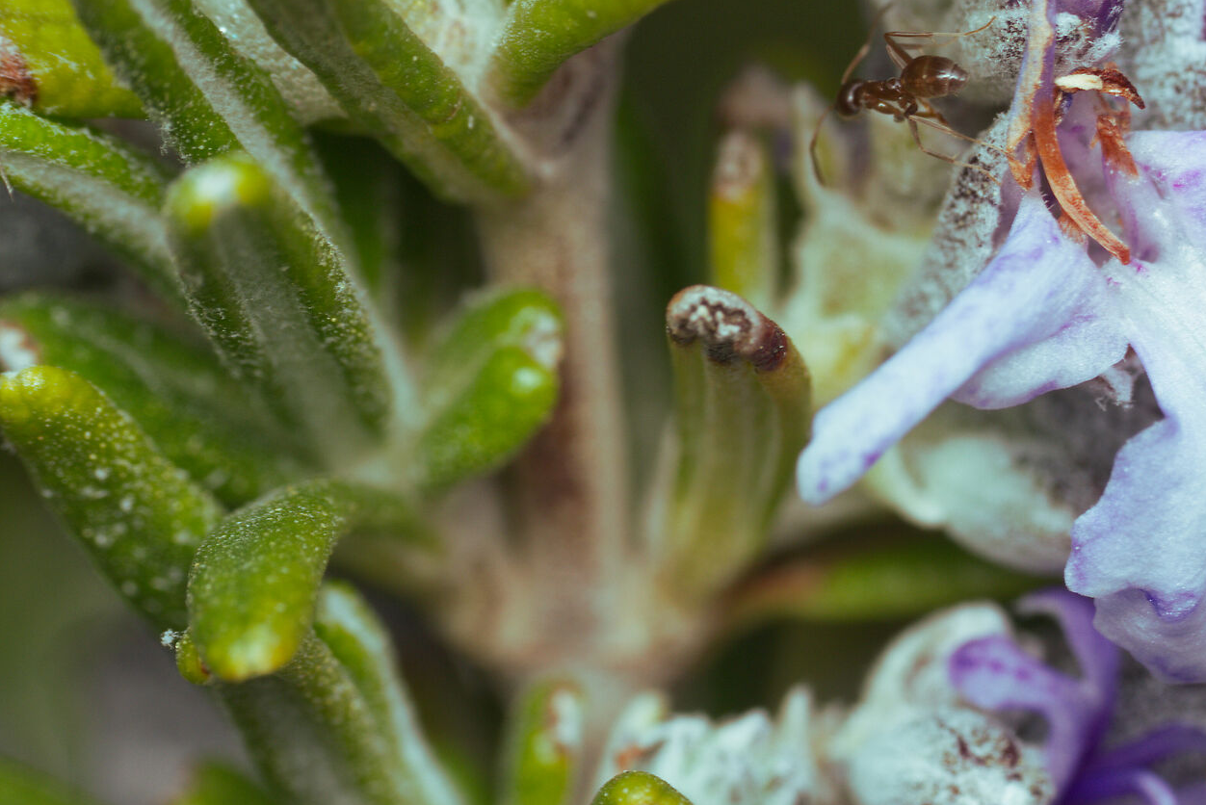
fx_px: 10120
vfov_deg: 4.6
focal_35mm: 302
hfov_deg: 6.8
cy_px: 515
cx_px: 993
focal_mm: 105
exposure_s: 1/250
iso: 100
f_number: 18
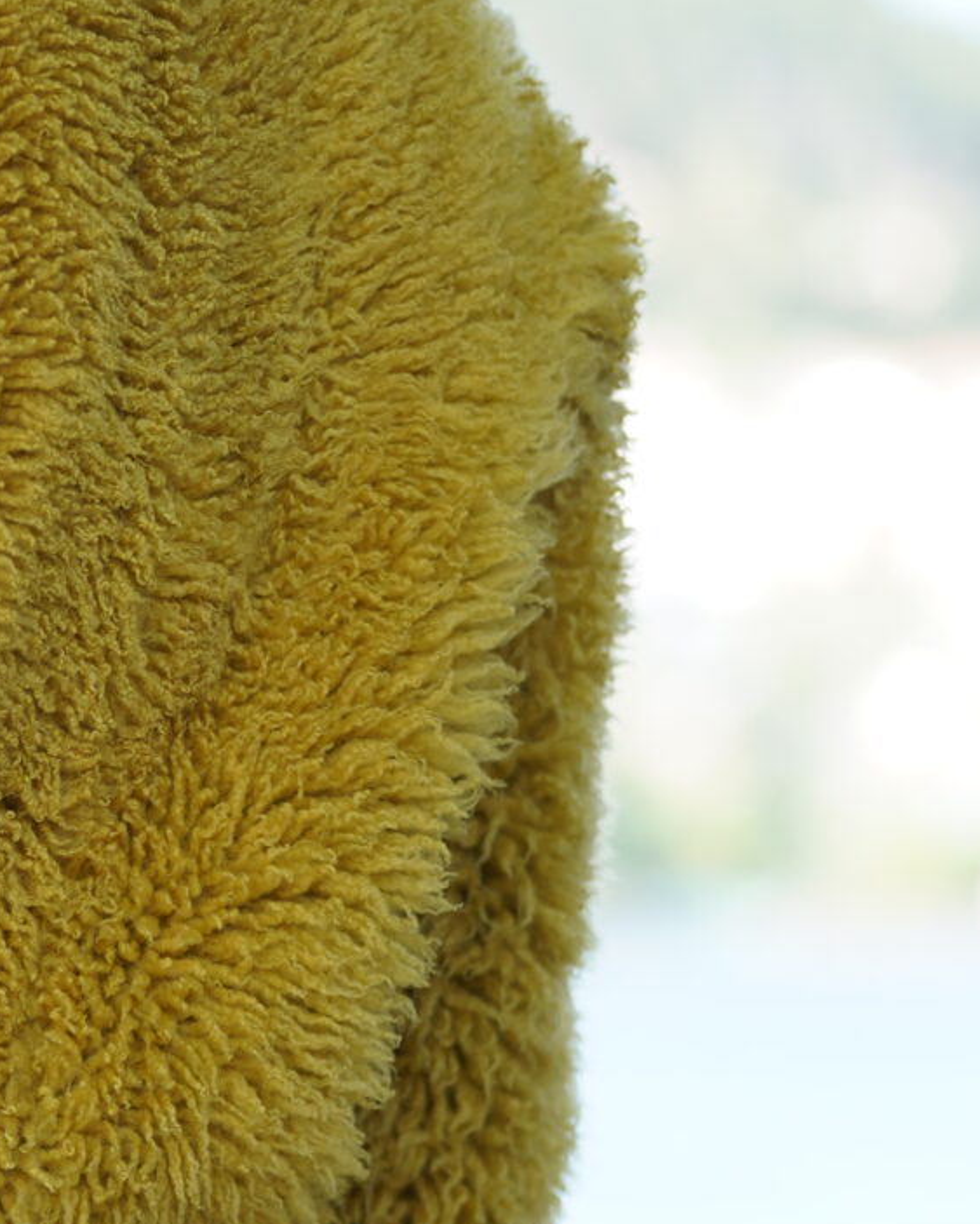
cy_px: 735
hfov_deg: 5.8
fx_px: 9529
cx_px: -389
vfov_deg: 7.3
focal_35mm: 263
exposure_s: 1/250
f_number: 2.8
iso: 160
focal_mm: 77
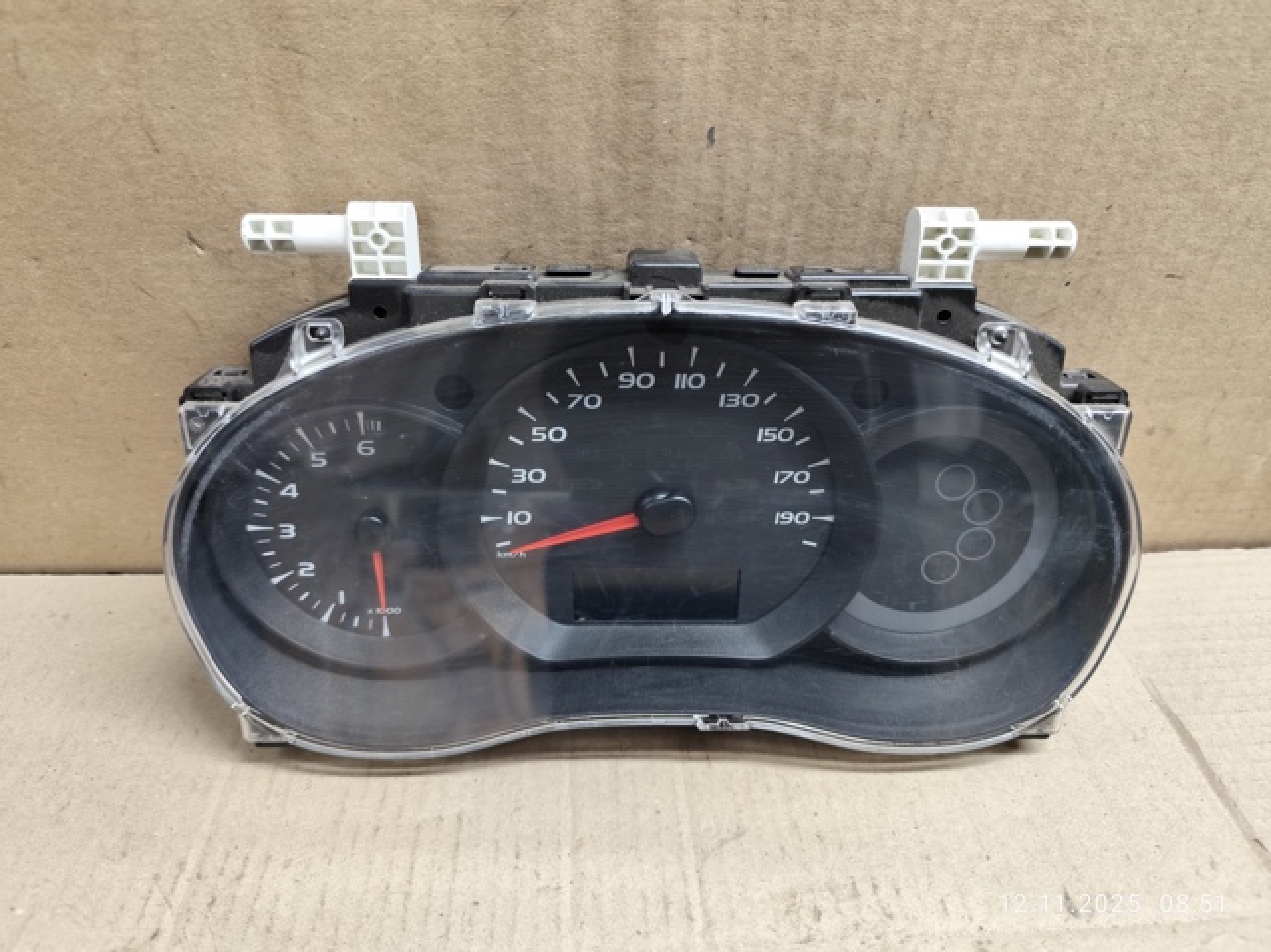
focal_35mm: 23
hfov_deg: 74.0
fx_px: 844
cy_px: 476
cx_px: 636
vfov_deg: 58.8
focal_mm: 6.19
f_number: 1.65
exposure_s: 1/100
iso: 400
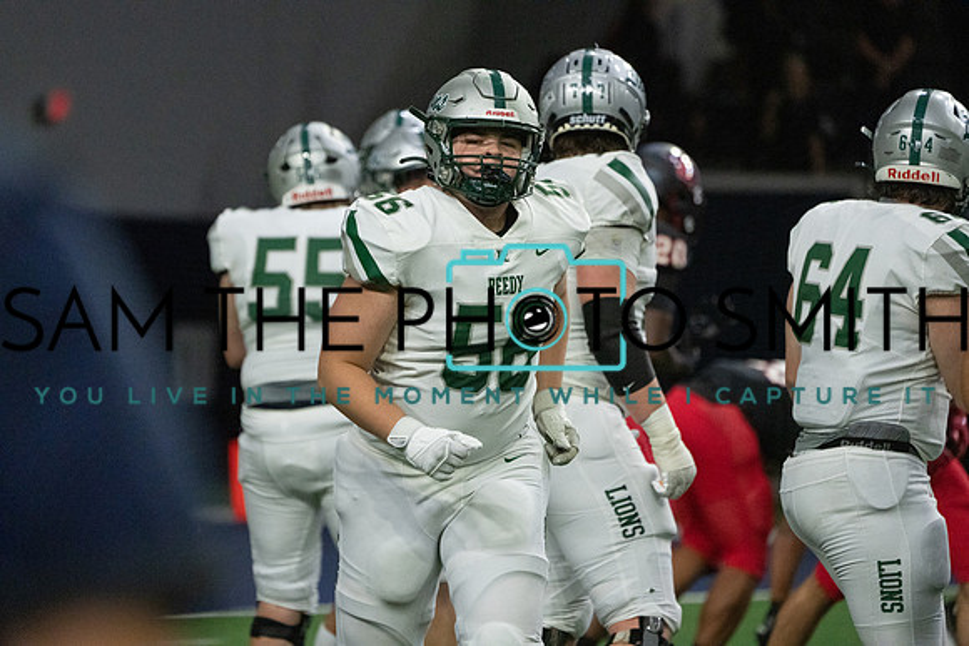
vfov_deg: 3.8
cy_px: 323
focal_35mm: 361
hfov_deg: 5.7
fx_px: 9719
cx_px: 484
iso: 10000
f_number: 5.6
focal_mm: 361
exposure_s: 1/1000
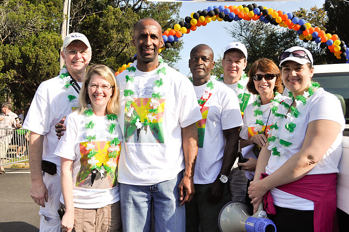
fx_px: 319
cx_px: 174
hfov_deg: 57.3
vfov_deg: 39.9
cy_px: 116
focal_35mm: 33
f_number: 8
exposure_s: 1/1600
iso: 400
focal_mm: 22
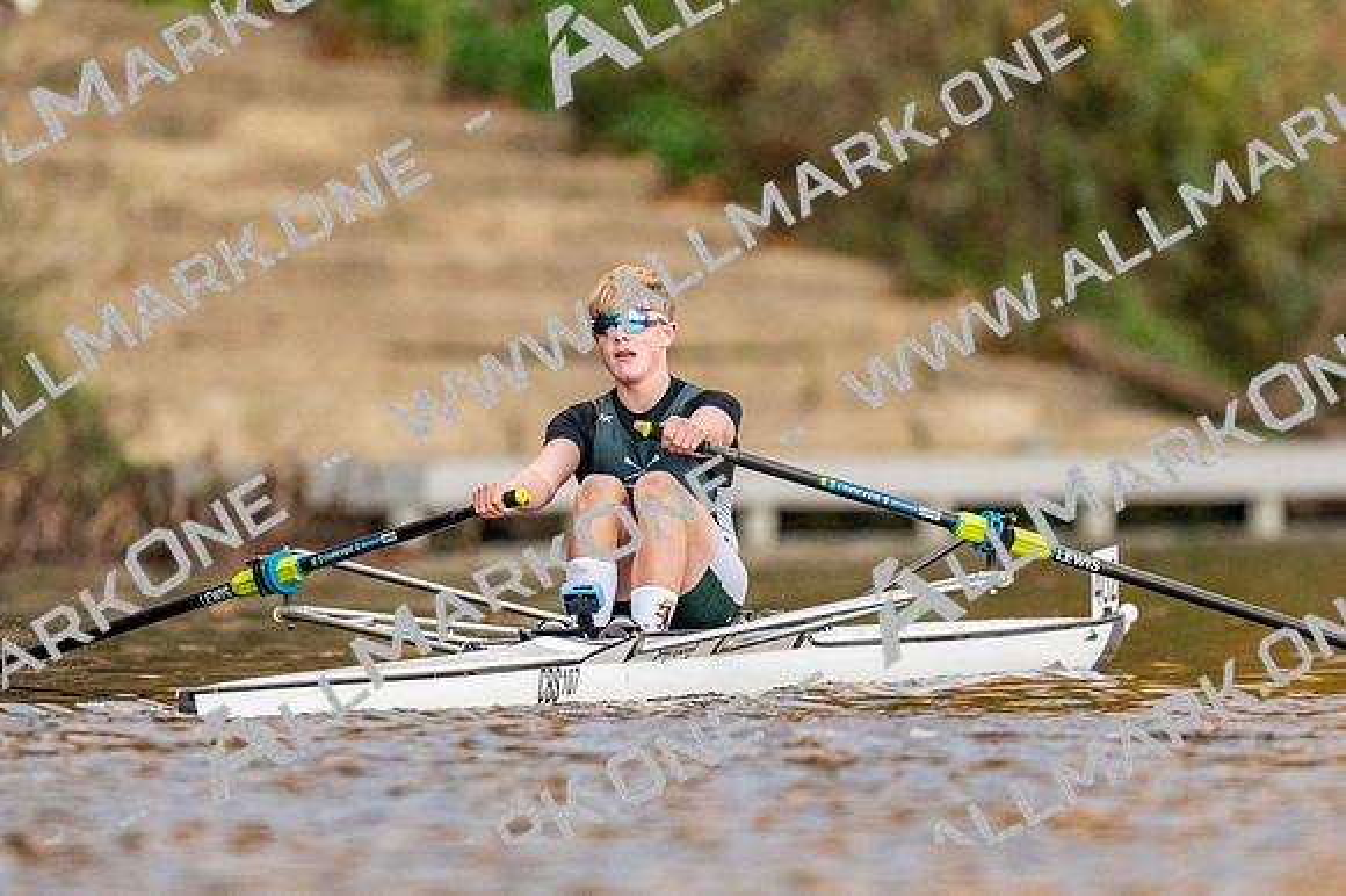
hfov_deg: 2.3
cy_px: 448
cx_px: 673
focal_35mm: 900
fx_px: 33630
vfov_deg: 1.5
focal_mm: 600
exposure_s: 1/2000
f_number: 4
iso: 7200
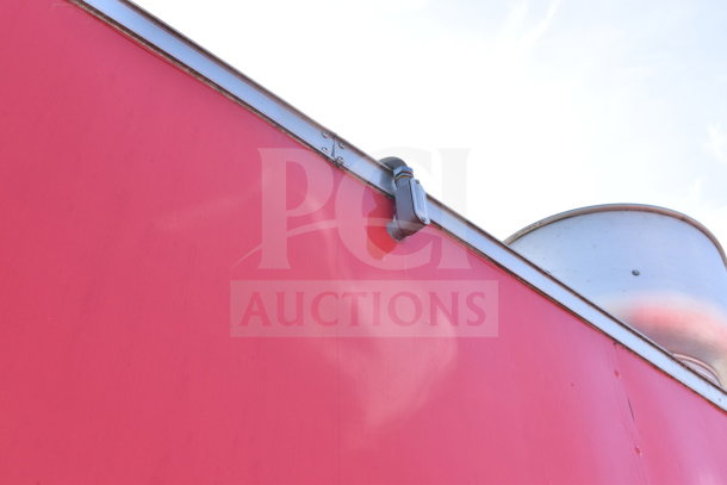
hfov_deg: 47.9
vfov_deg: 33.0
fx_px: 818
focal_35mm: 40
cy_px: 242
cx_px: 364
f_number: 8
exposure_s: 1/250
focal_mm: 27
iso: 200
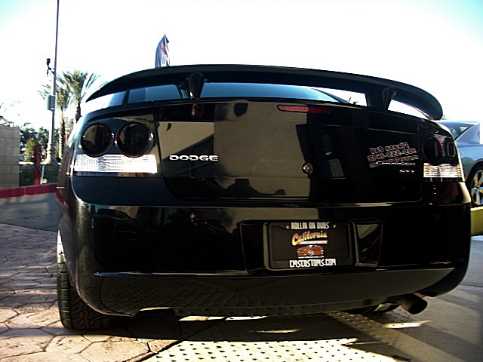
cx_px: 242
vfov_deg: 39.7
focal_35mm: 36
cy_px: 181
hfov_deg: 51.4
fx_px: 502
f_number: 2.8
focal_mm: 6.3
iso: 50
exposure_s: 1/125
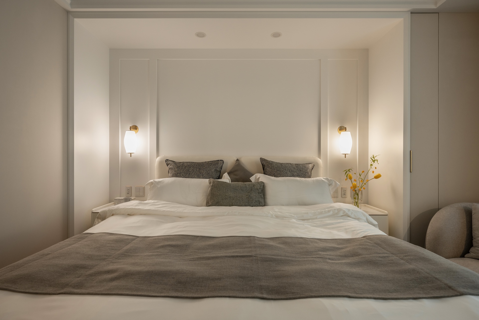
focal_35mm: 18
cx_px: 240
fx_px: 239
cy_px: 160
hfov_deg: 90.0
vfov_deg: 67.4
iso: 100
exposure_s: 1/13
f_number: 5
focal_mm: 18
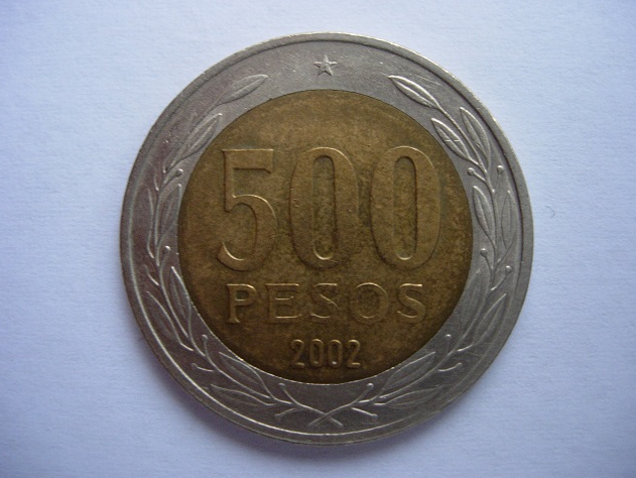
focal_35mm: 39
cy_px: 238
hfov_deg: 47.8
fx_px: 717
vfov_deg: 36.9
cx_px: 316
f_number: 2.8
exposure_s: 1/32
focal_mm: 7.8
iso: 188
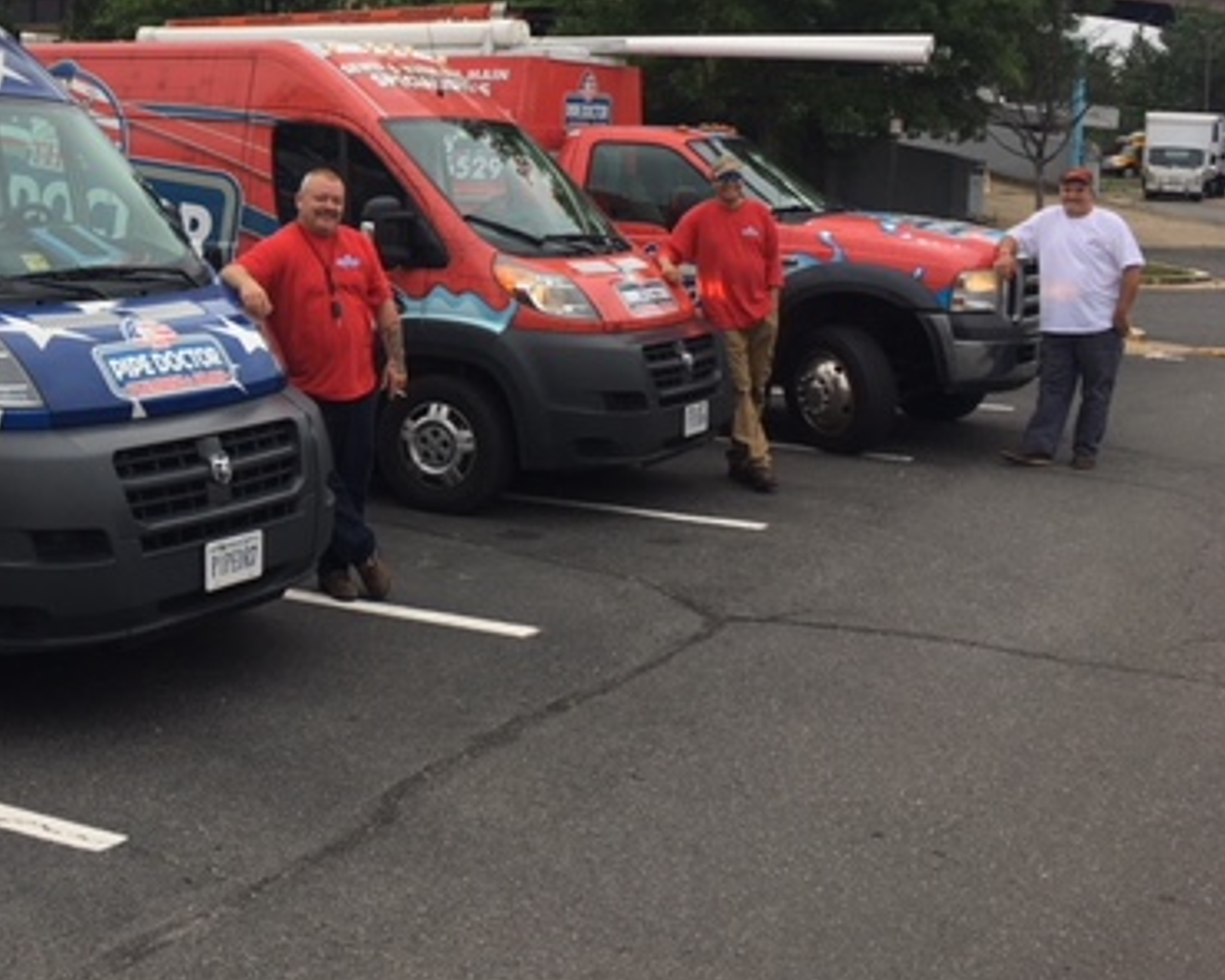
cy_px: 258
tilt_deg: +0.2
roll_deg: -0.5
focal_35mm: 49
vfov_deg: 30.4
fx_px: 1777
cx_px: 195
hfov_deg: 36.4
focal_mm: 4.15
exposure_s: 1/296
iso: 25
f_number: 2.2
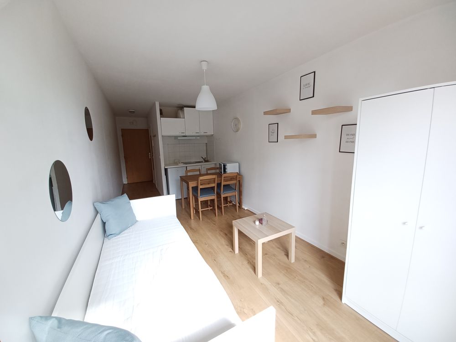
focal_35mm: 13
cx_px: 228
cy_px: 171
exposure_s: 1/50
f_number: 2.2
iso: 80
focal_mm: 1.42
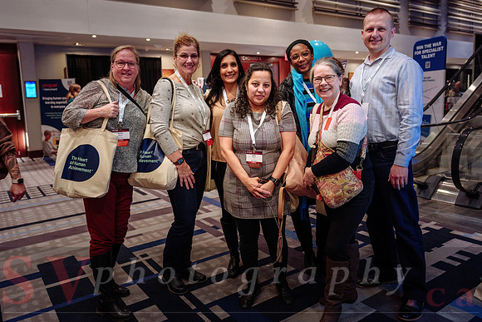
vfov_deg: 46.3
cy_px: 151
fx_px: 376
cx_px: 229
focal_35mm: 28
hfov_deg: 65.3
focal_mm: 26
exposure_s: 1/50
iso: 800
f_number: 2.8
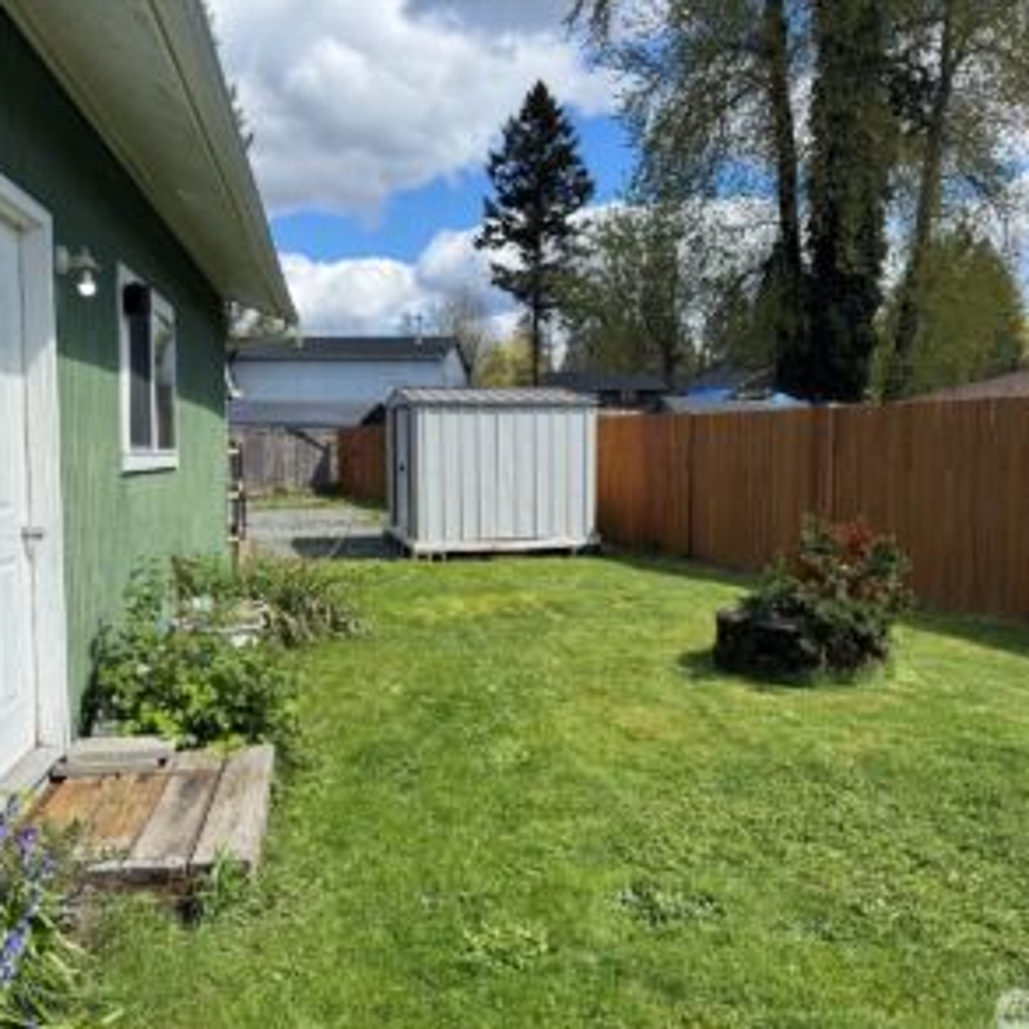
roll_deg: -0.1
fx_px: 975
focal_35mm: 29
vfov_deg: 55.6
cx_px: 520
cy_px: 520
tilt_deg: -3.9
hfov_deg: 55.6
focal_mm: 6.76
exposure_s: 1/2604
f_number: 1.78
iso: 80
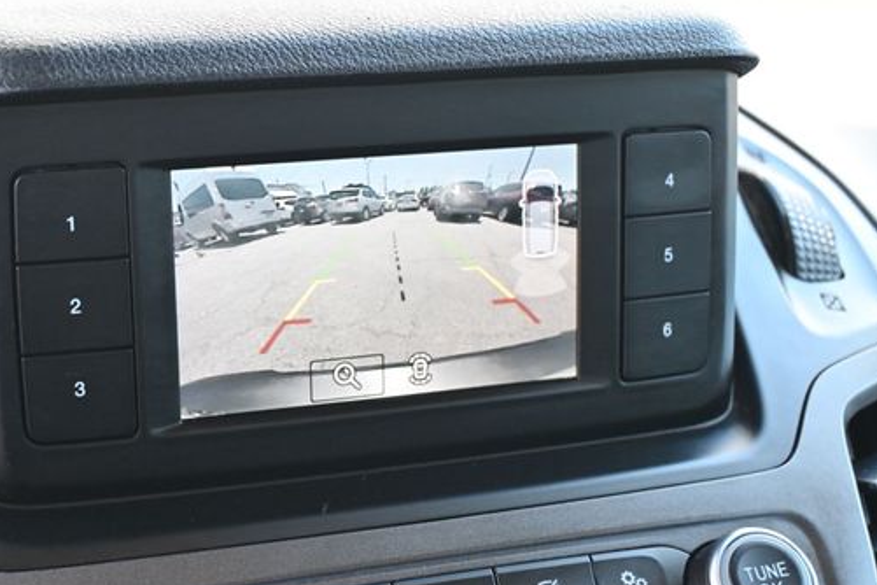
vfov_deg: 19.7
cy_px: 278
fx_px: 1681
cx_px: 329
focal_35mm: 69
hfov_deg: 29.1
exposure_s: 1/125
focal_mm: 36
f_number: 5.3
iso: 1600
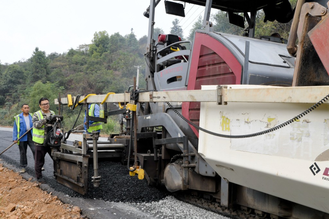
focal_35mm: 42
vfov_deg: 31.9
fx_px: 384
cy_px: 110
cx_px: 164
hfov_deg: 46.4
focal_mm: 42
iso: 250
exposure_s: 1/250
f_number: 8
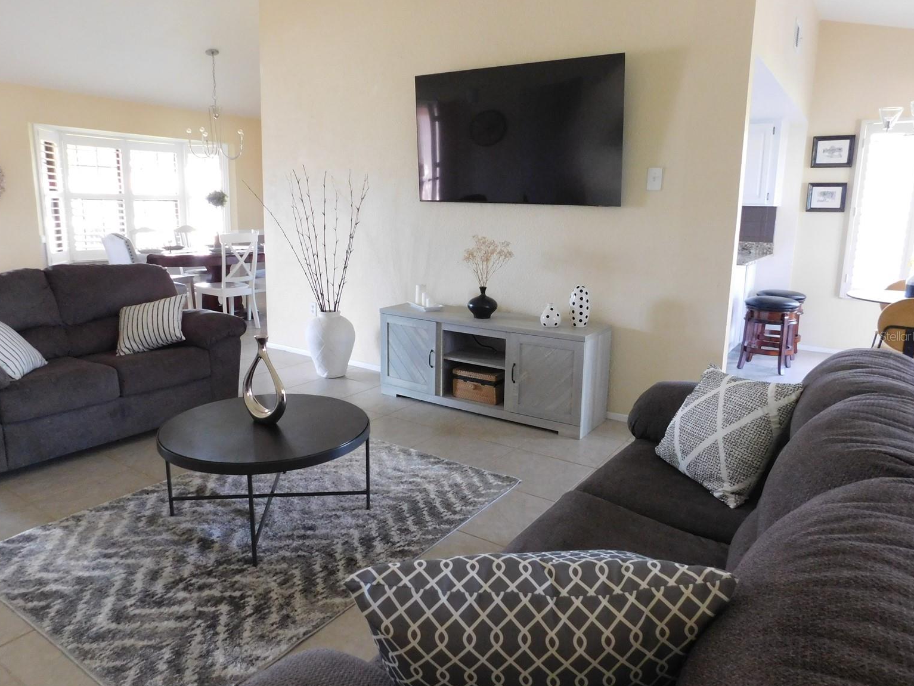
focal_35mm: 24
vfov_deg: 56.8
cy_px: 336
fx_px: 634
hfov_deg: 71.6
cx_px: 459
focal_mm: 4
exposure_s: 1/15
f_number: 3
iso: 400
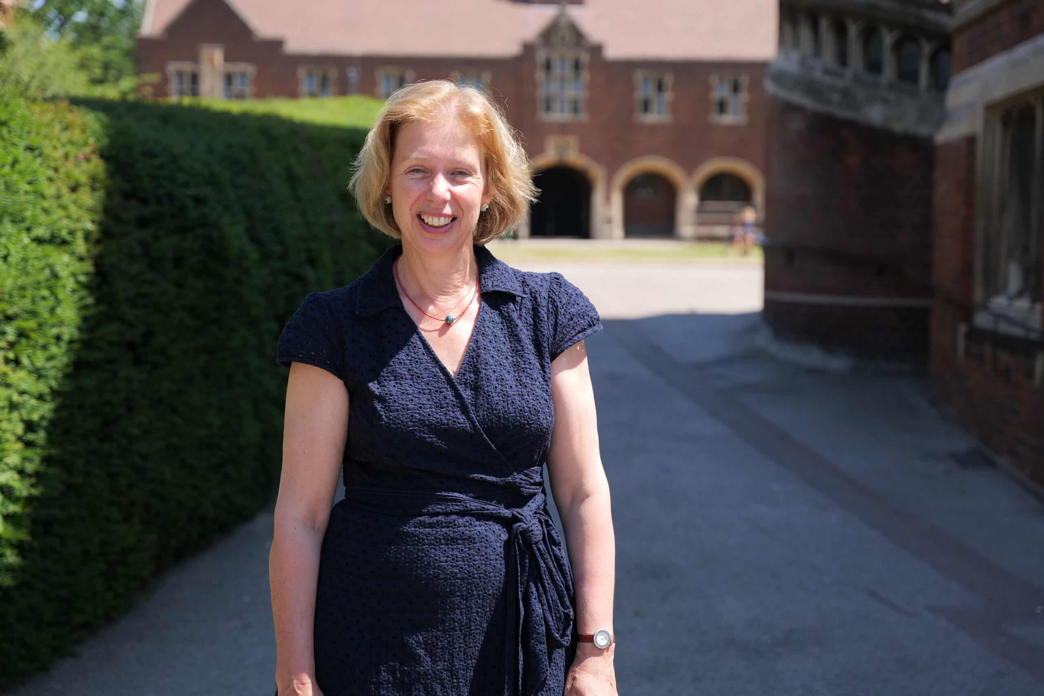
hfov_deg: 38.2
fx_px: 1508
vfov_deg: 26.0
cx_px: 522
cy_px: 348
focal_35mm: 52
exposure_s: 1/500
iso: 100
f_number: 3.2
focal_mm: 52
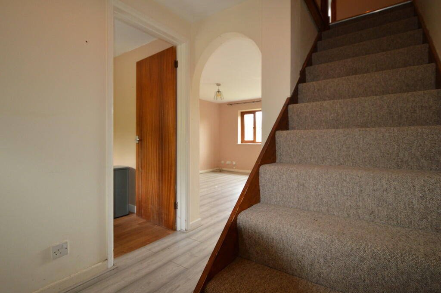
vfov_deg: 67.3
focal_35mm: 18
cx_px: 220
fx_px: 220
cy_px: 146
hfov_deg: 90.0
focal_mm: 12
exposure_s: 1/60
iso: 640
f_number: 3.8
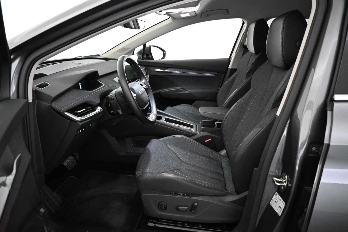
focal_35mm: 24
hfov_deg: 73.7
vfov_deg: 53.1
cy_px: 116
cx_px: 174
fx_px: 232
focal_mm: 16
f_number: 3.5
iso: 4000
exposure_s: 1/60
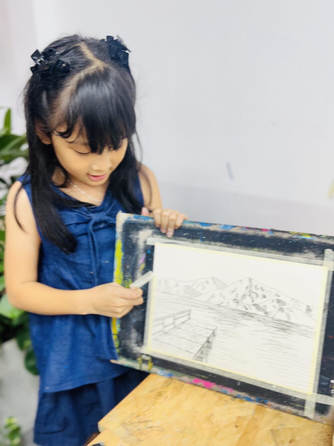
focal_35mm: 26
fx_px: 334
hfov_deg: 53.1
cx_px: 167
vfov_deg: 67.3
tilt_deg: -20.0
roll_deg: +3.3
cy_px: 223
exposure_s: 1/100
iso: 100
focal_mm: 5.1
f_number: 1.6
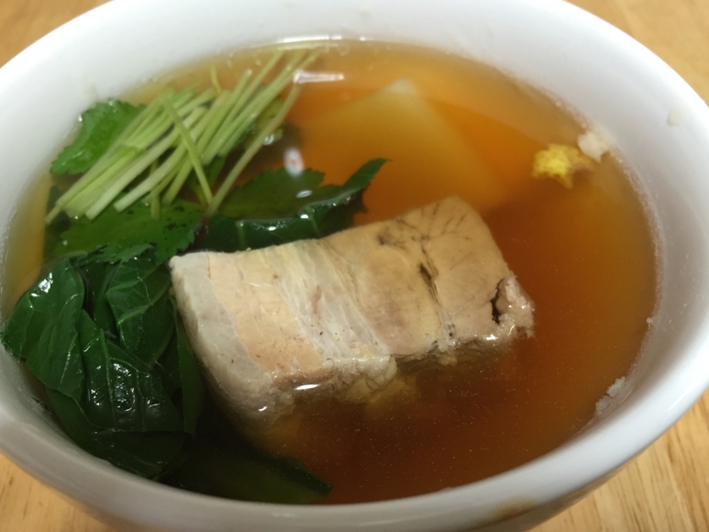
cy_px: 267
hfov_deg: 59.9
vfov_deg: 46.8
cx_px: 344
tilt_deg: -49.4
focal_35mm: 30
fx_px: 615
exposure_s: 1/33
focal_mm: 4.15
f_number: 2.2
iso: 160
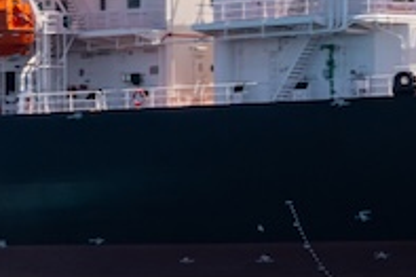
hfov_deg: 5.2
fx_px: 4434
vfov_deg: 3.6
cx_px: -481
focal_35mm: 384
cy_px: 233
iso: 250
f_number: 9
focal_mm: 63
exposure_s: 1/400
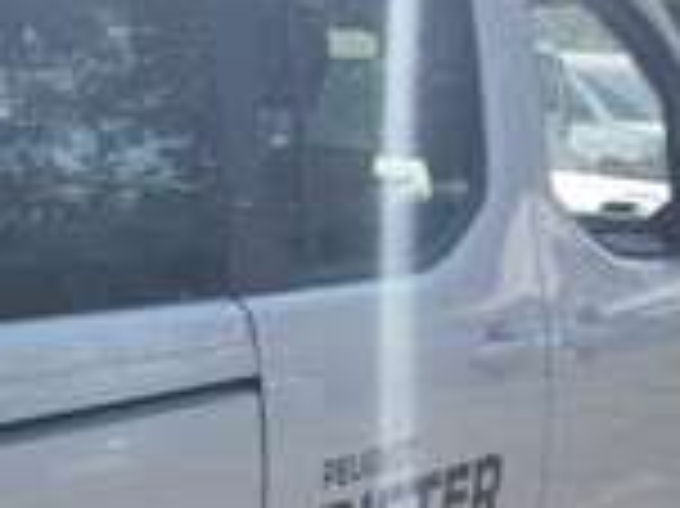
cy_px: 483
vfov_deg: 16.0
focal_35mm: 91
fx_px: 1786
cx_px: -131
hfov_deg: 20.2
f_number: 1.89
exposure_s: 1/1042
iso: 50
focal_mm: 5.95
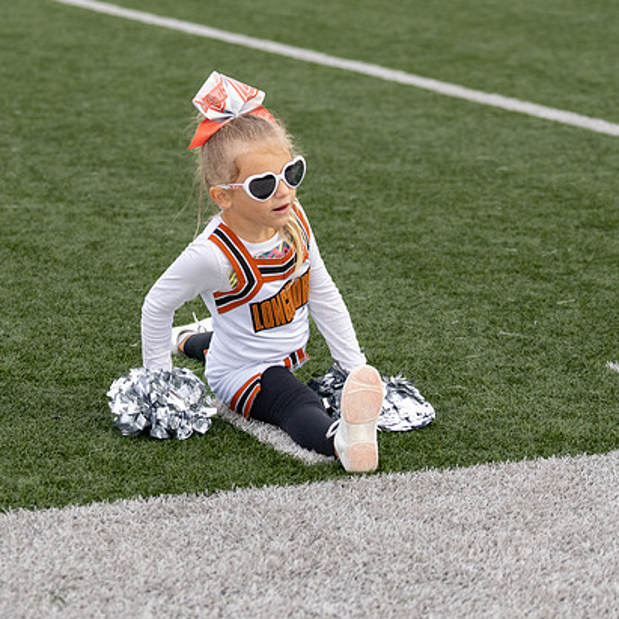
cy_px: 310
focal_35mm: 147
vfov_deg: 11.9
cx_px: 234
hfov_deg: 11.9
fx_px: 2974
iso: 640
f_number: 2.8
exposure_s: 1/1000
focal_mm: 70
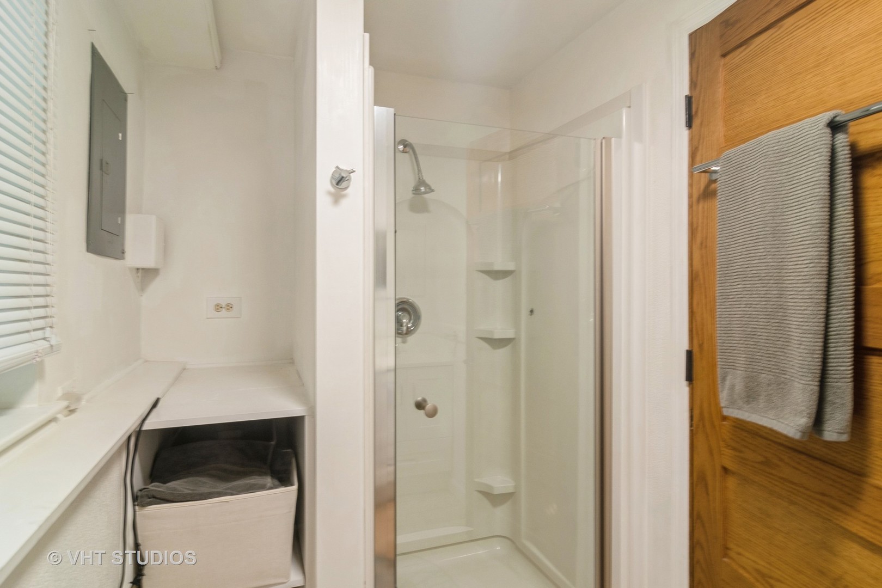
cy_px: 294
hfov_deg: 90.0
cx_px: 441
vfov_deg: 67.4
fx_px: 441
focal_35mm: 18
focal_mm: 12
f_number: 8
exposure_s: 1/4
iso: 200
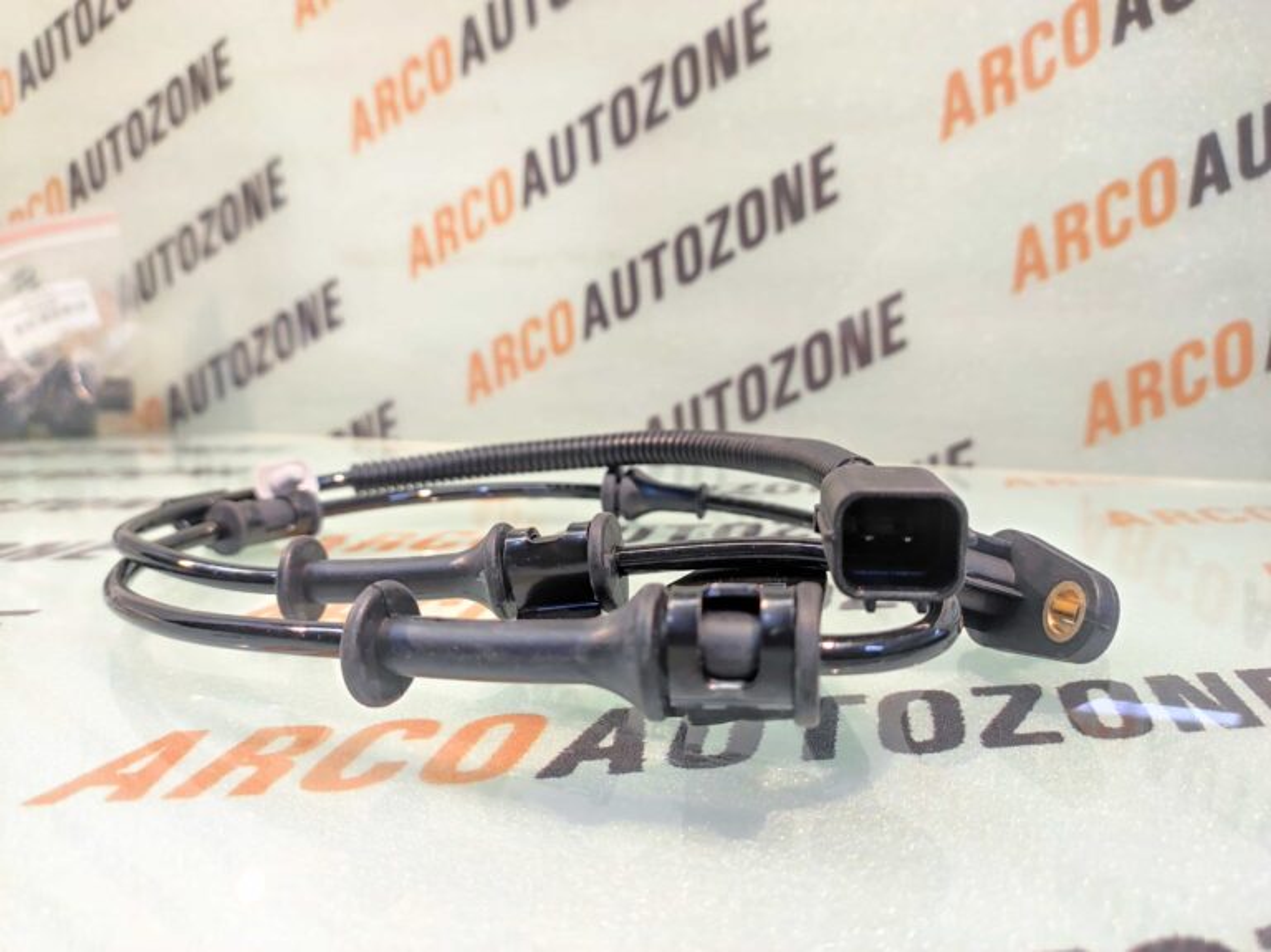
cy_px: 476
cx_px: 636
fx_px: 624
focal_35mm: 17
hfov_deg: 91.1
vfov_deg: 74.7
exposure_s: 1/25
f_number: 1.79
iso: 1608
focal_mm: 4.74
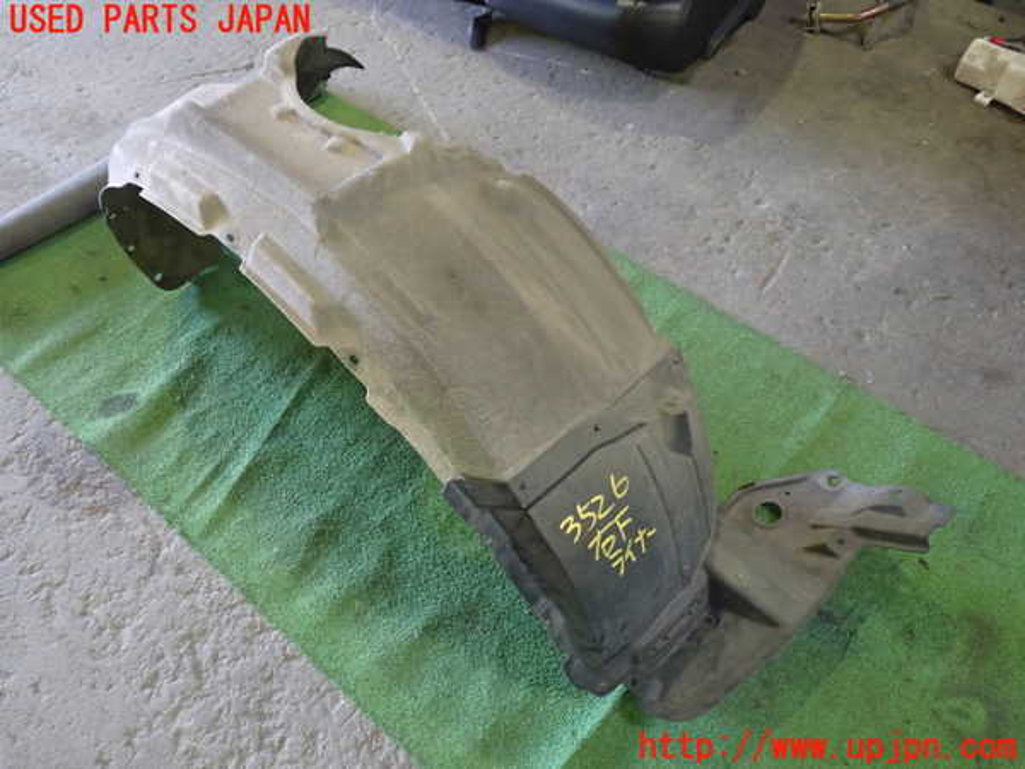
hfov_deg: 60.0
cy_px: 384
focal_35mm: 30
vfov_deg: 46.8
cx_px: 512
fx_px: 888
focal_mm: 5.4
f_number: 2.3
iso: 640
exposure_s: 1/30
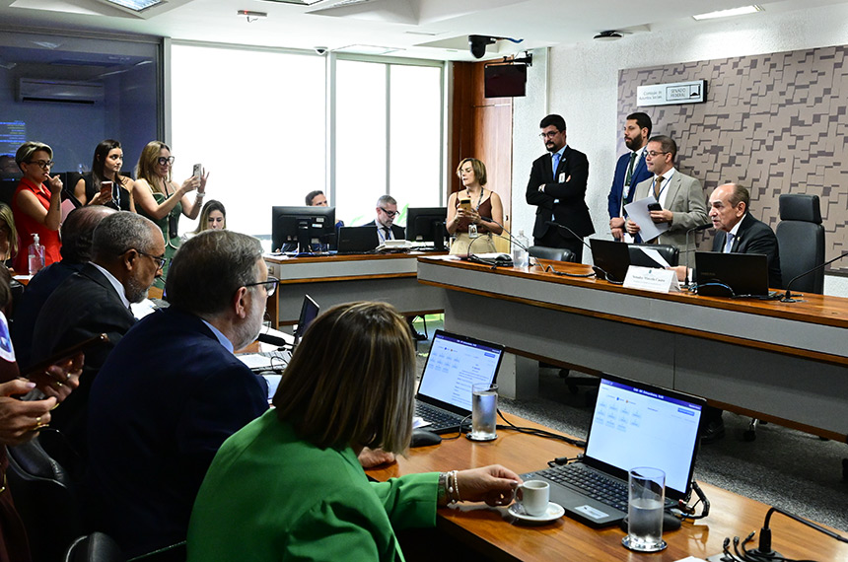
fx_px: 846
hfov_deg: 53.2
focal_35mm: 36
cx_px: 424
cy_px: 281
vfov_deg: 36.7
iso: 4000
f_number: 5.6
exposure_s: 1/125
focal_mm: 24
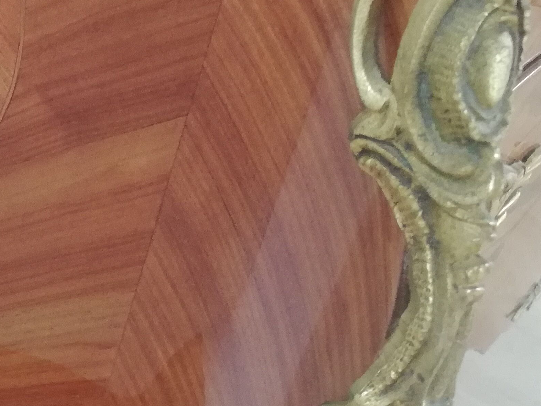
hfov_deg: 22.6
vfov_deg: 19.0
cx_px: -183
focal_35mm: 76
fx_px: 1188
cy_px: 36
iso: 400
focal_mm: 3.81
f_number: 2.2
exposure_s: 1/25
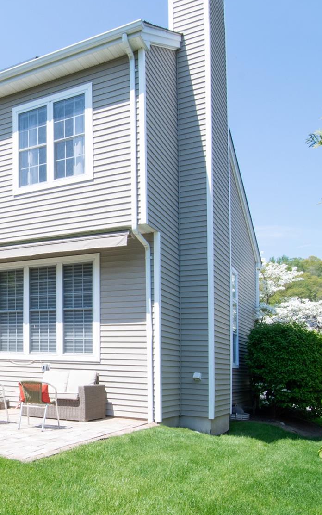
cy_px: 310
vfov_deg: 60.8
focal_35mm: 31
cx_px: -104
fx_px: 434
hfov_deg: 31.0
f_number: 14
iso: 400
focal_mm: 11
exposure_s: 1/160
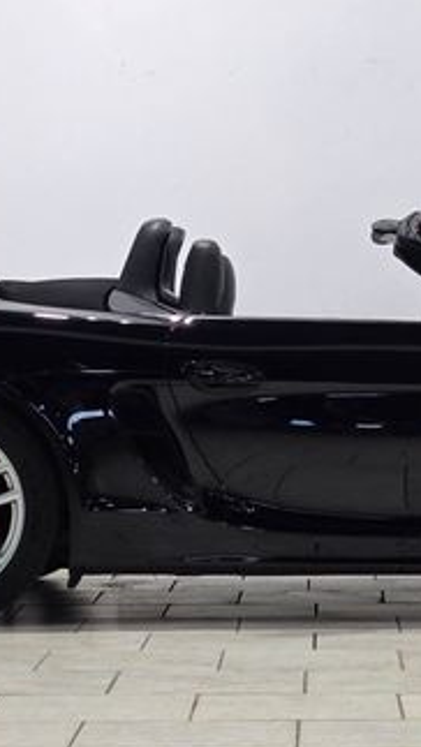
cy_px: 419
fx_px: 2953
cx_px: 377
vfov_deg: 14.4
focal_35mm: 149
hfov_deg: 8.1
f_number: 2.4
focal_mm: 7.9
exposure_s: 1/120
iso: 125
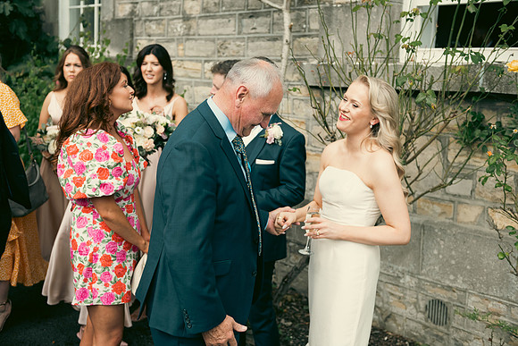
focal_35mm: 45
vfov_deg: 29.9
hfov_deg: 43.6
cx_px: 259
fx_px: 648
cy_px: 173
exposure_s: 1/800
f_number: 3.5
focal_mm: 45
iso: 125
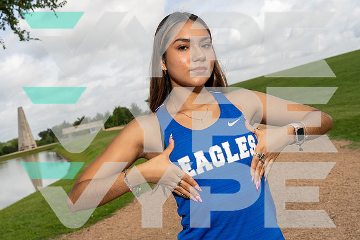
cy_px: 120
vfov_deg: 34.2
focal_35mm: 39
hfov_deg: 49.5
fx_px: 390
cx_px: 180
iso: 100
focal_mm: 39
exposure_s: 1/250
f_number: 8
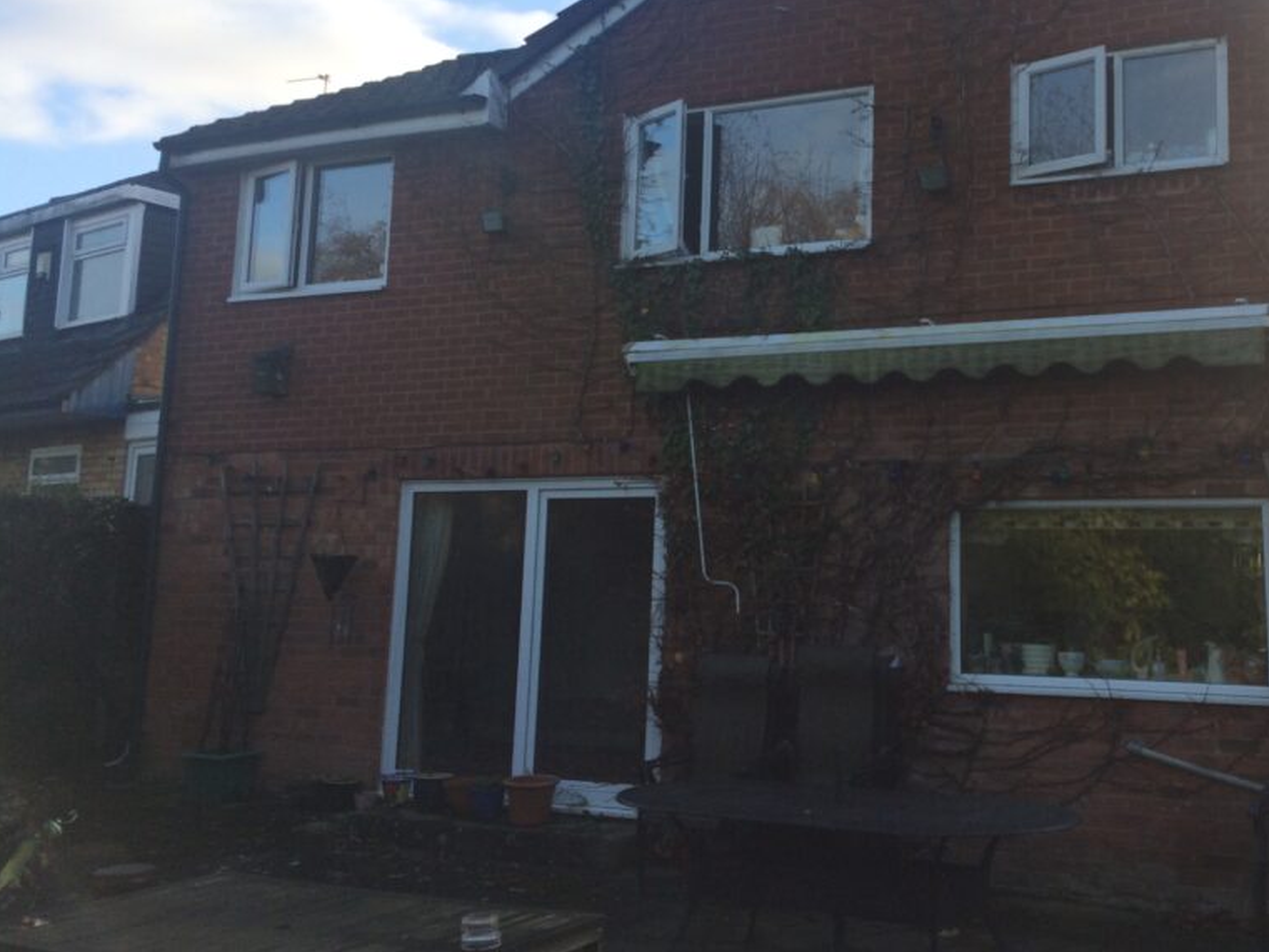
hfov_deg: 47.1
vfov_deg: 36.6
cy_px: 367
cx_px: 849
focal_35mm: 39
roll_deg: -1.7
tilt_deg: +7.6
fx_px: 1430
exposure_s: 1/651
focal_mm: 4.15
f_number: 2.2
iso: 32
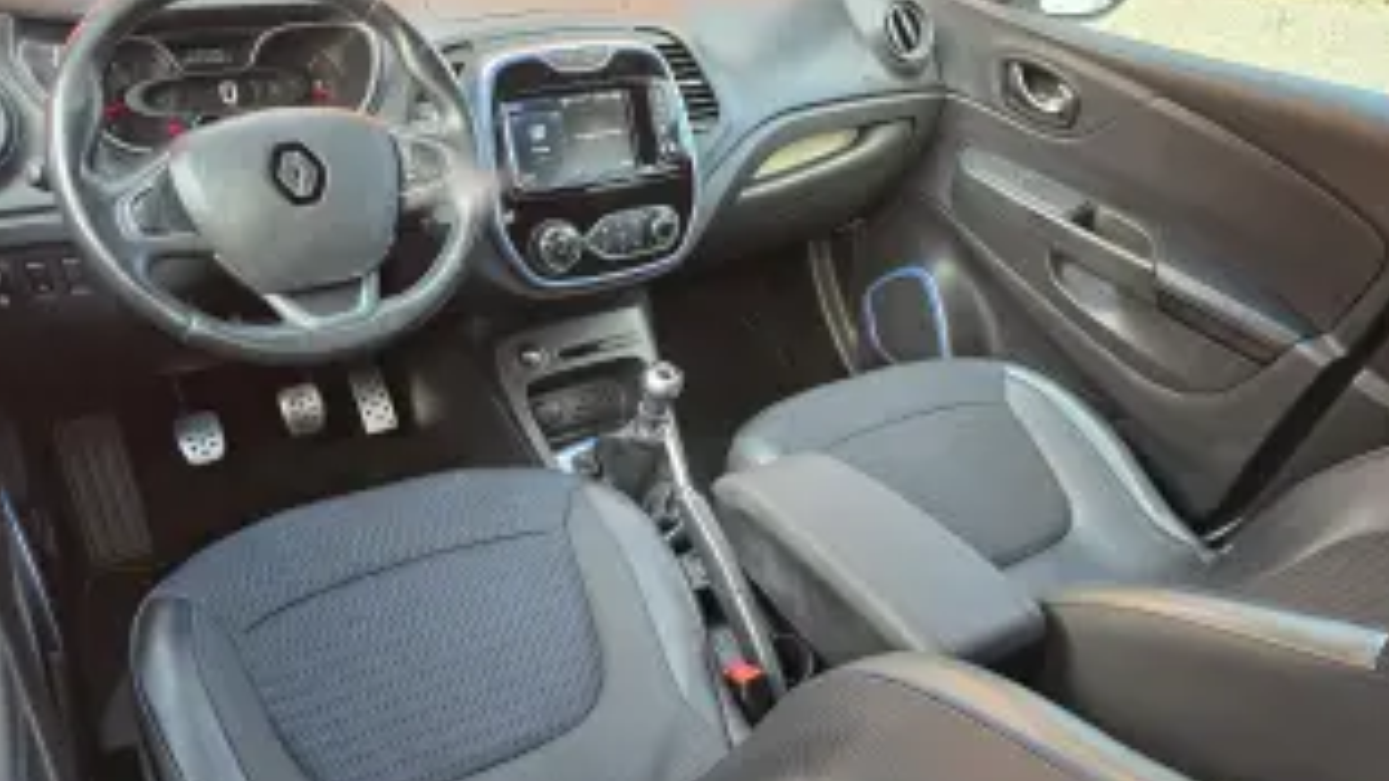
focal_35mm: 29
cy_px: 451
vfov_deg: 40.1
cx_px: 724
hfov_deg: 66.0
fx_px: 1068
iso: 200
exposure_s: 1/120
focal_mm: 6.3
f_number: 1.7
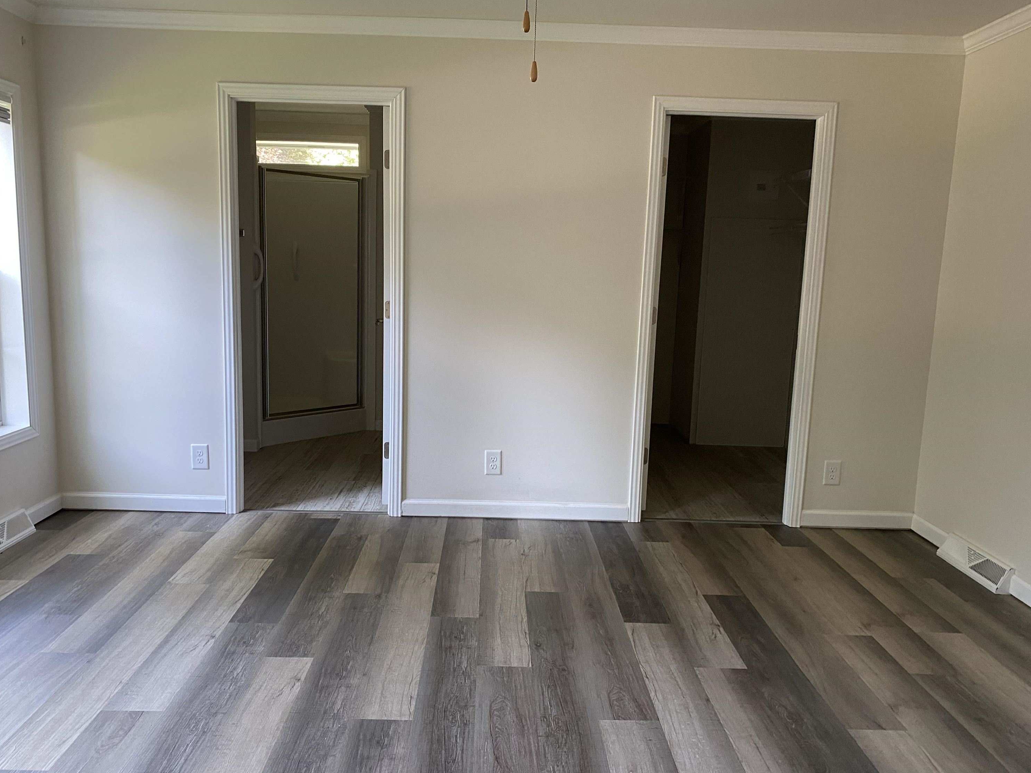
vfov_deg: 51.4
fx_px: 804
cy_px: 377
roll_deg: -1.9
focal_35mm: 27
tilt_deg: -9.2
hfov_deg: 65.3
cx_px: 512
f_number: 1.8
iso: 200
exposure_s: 1/60
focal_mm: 4.25
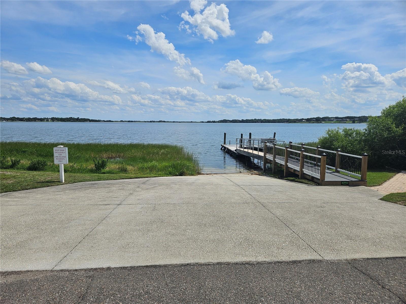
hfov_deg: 73.9
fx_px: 270
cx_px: 203
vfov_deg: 58.9
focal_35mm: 23
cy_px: 152
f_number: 1.8
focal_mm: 5.4
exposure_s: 1/3737
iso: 25
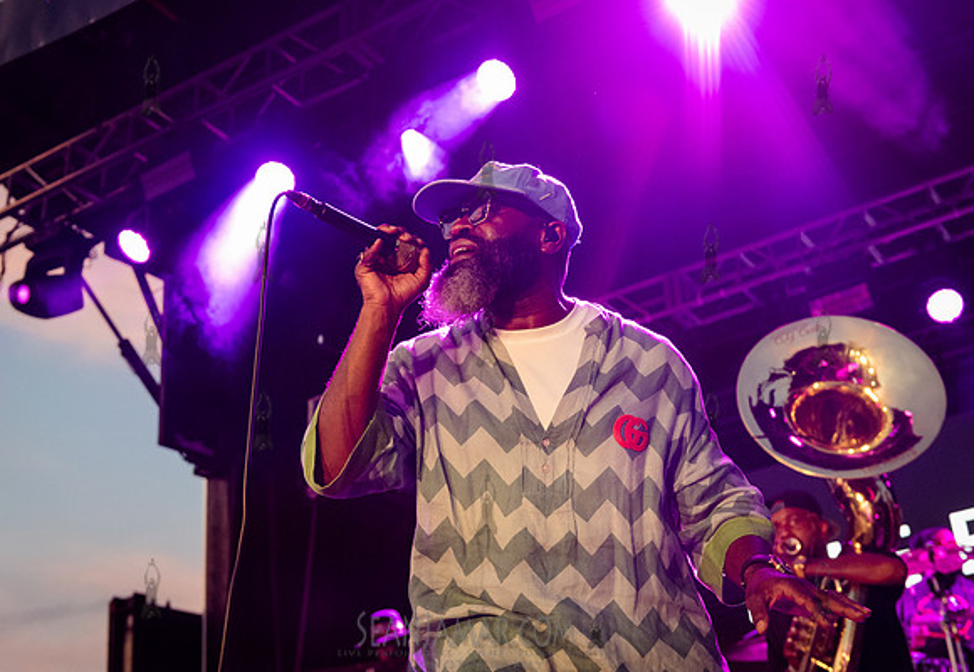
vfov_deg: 27.0
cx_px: 512
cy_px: 298
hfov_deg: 38.4
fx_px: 1399
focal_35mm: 51
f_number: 4
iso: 5000
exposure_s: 1/500
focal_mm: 45
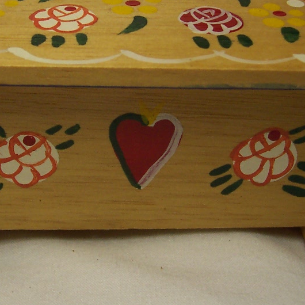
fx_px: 738
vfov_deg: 23.3
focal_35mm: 74
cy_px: 109
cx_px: 108
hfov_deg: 23.3
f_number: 2.8
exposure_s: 1/180
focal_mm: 5.6
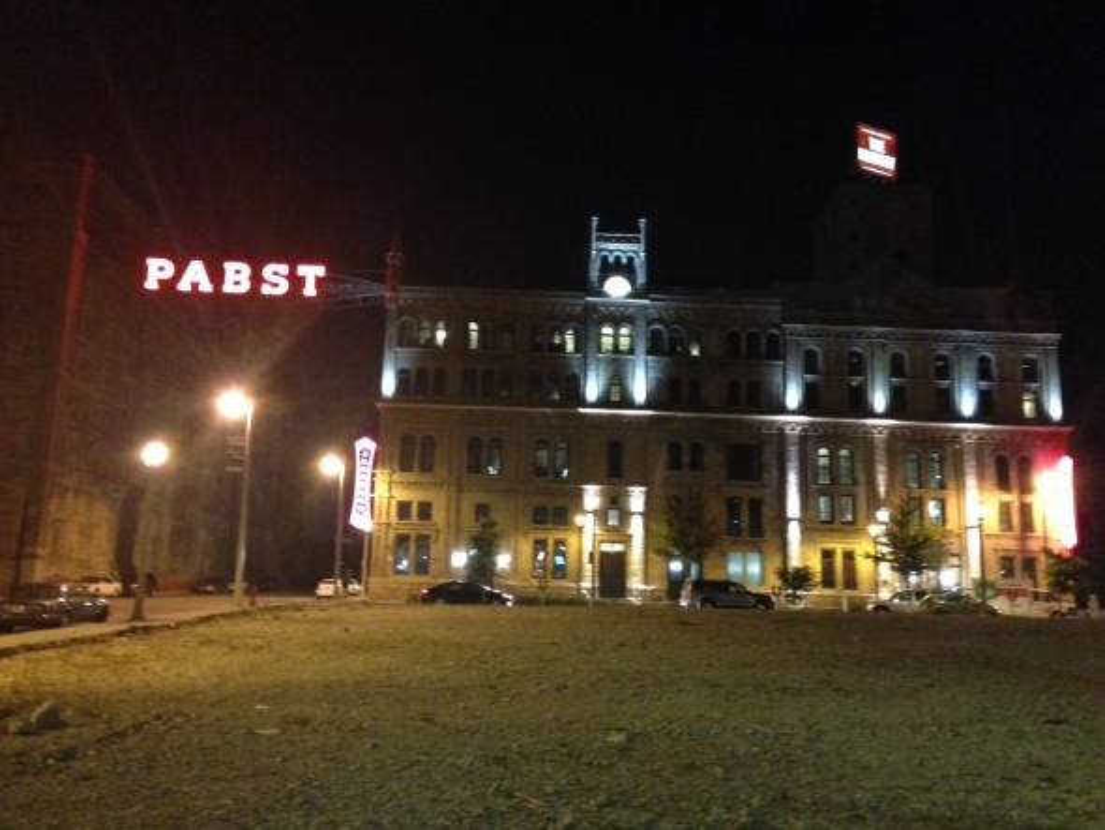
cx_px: 552
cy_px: 415
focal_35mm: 33
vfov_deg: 43.0
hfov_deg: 55.3
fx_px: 1054
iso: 800
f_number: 2.4
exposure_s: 1/15
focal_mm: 4.12
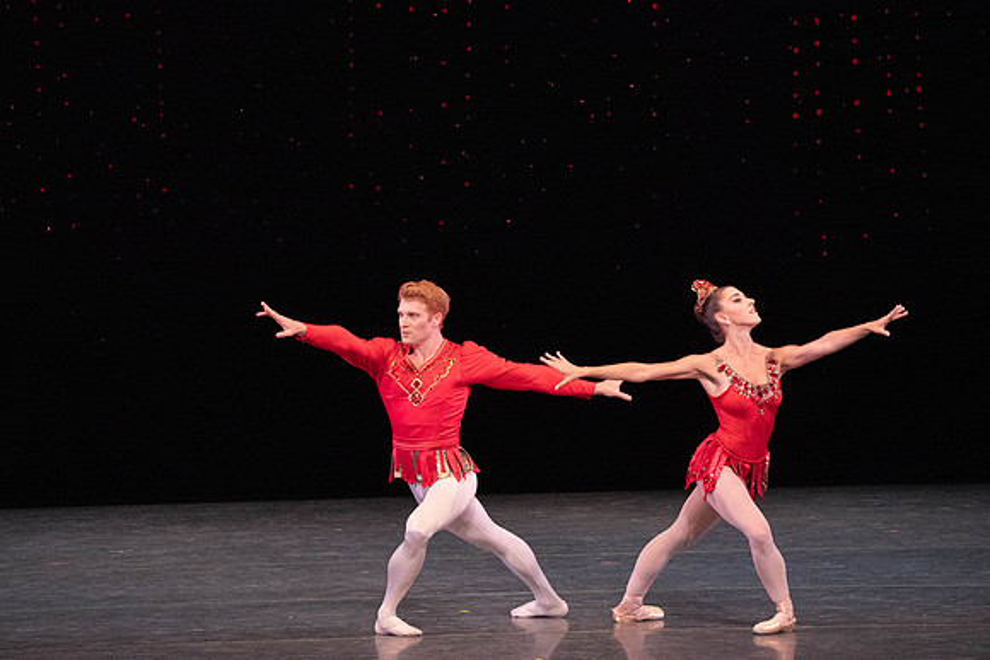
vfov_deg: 4.0
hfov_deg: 6.0
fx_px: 9489
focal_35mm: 345
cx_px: 495
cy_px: 330
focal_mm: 345
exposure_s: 1/500
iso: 16000
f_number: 11
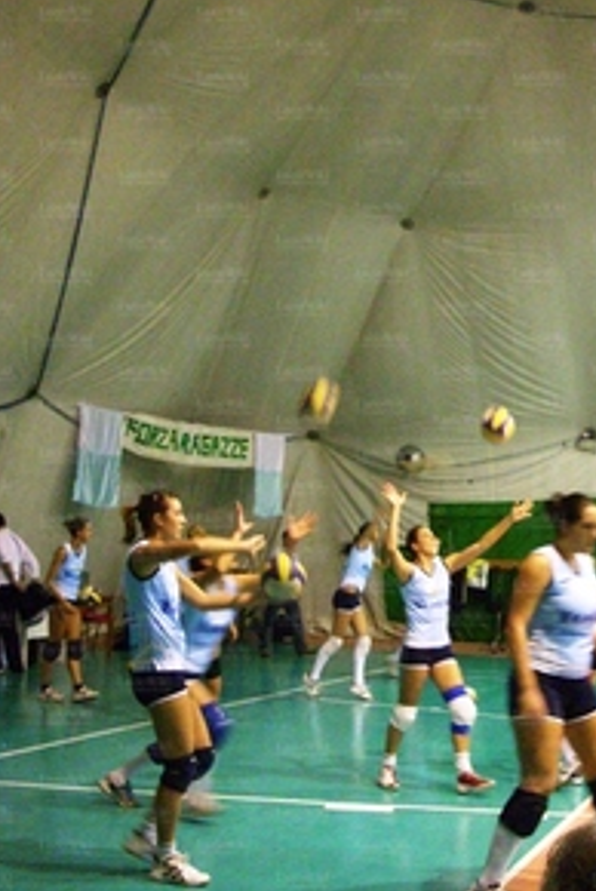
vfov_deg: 37.4
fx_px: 1313
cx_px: 421
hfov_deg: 25.4
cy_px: 522
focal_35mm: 53
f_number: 2.8
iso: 800
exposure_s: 1/30
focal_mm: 6.2
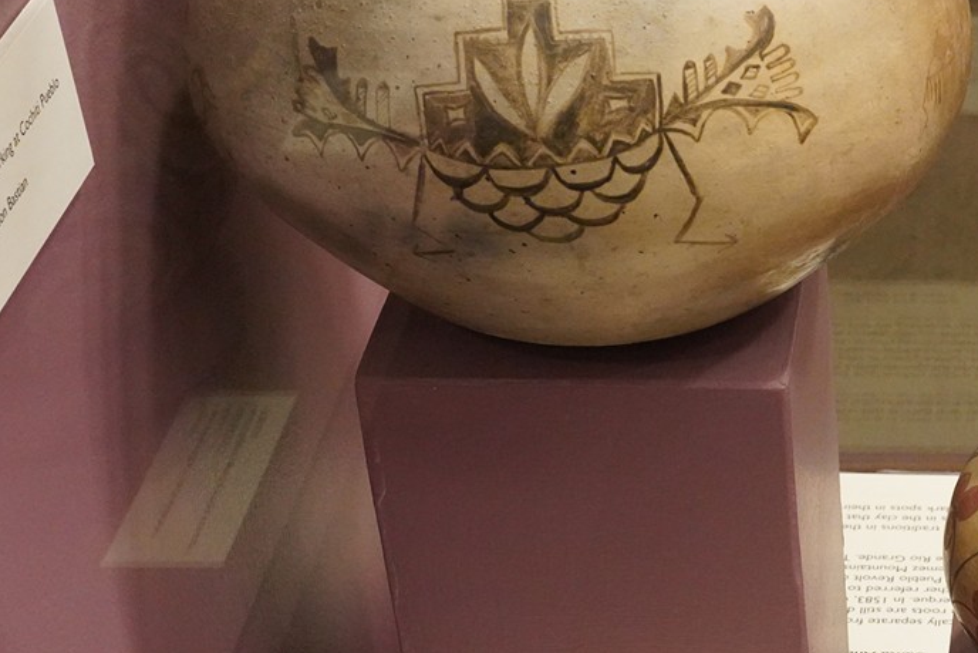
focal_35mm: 96
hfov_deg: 20.2
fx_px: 2608
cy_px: 526
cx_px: 1100
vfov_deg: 14.2
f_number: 8
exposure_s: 1/100
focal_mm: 33
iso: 6400
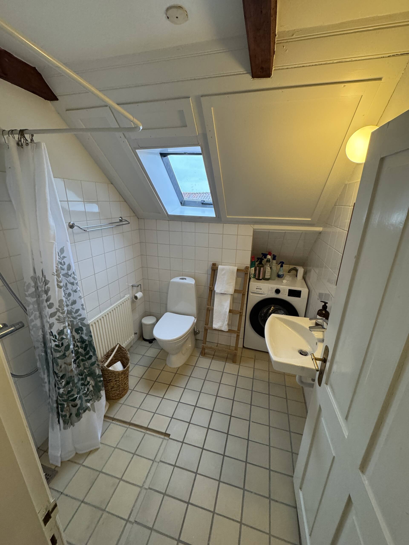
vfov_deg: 102.1
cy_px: 272
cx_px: 204
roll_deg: -1.5
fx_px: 221
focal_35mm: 14
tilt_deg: -18.4
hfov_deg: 85.7
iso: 250
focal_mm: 2.22
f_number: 2.2
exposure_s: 1/50
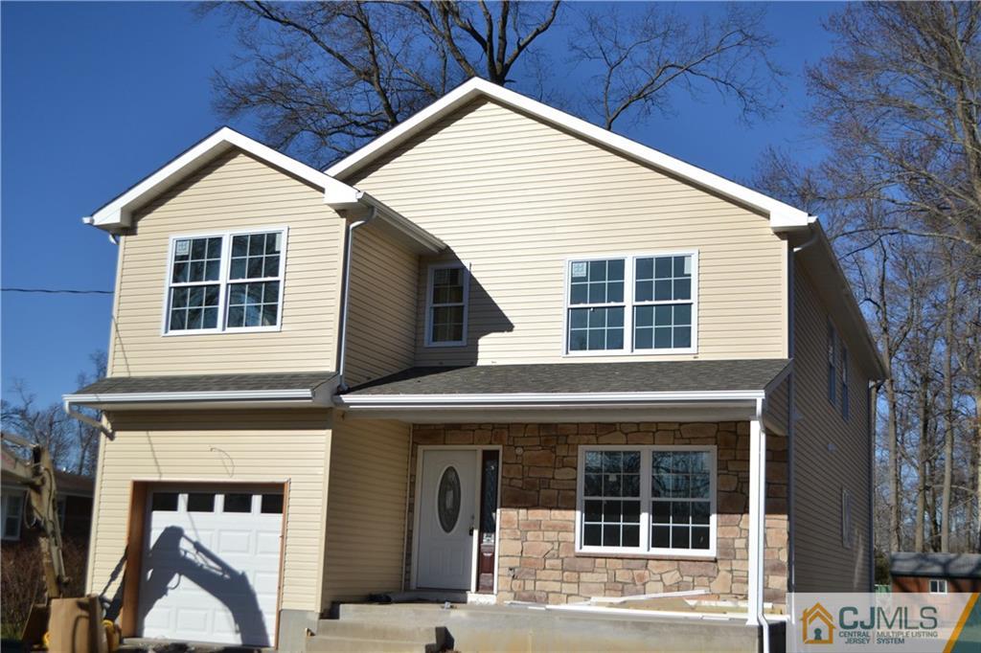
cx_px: 490
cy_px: 326
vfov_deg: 29.8
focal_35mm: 45
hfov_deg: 43.6
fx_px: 1226
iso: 320
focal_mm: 30
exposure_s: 1/4000
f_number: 4.5
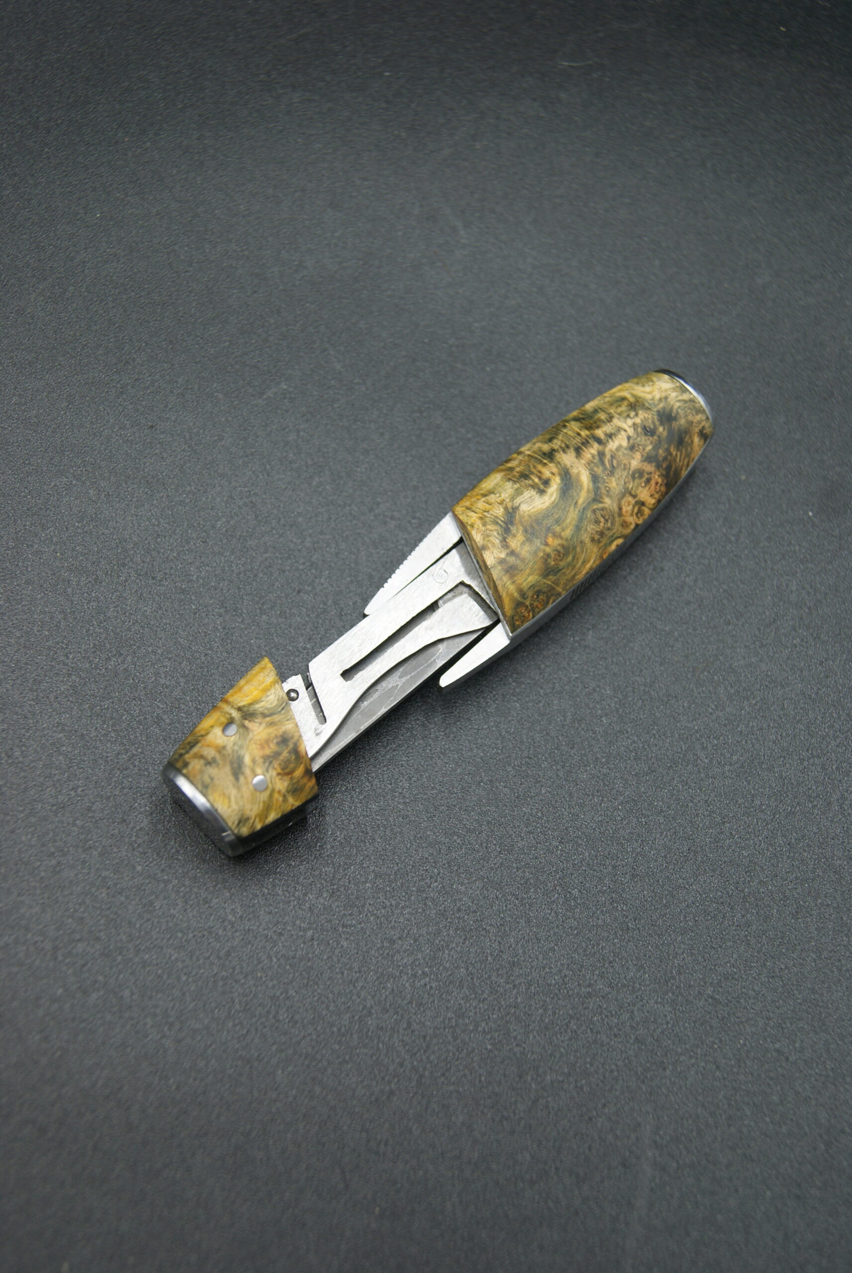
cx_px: 426
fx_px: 1593
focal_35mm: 45
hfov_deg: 29.9
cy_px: 636
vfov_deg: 43.6
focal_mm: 30
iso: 100
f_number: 5
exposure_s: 1/50
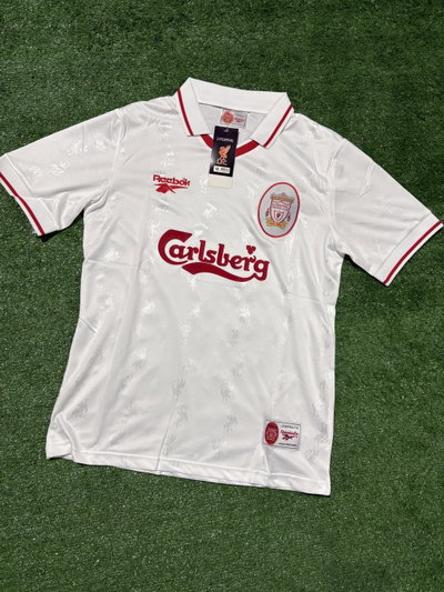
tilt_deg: -82.4
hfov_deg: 53.1
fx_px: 444
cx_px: 222
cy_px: 296
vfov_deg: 67.3
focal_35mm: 26
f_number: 1.6
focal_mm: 5.96
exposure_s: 1/50
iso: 200
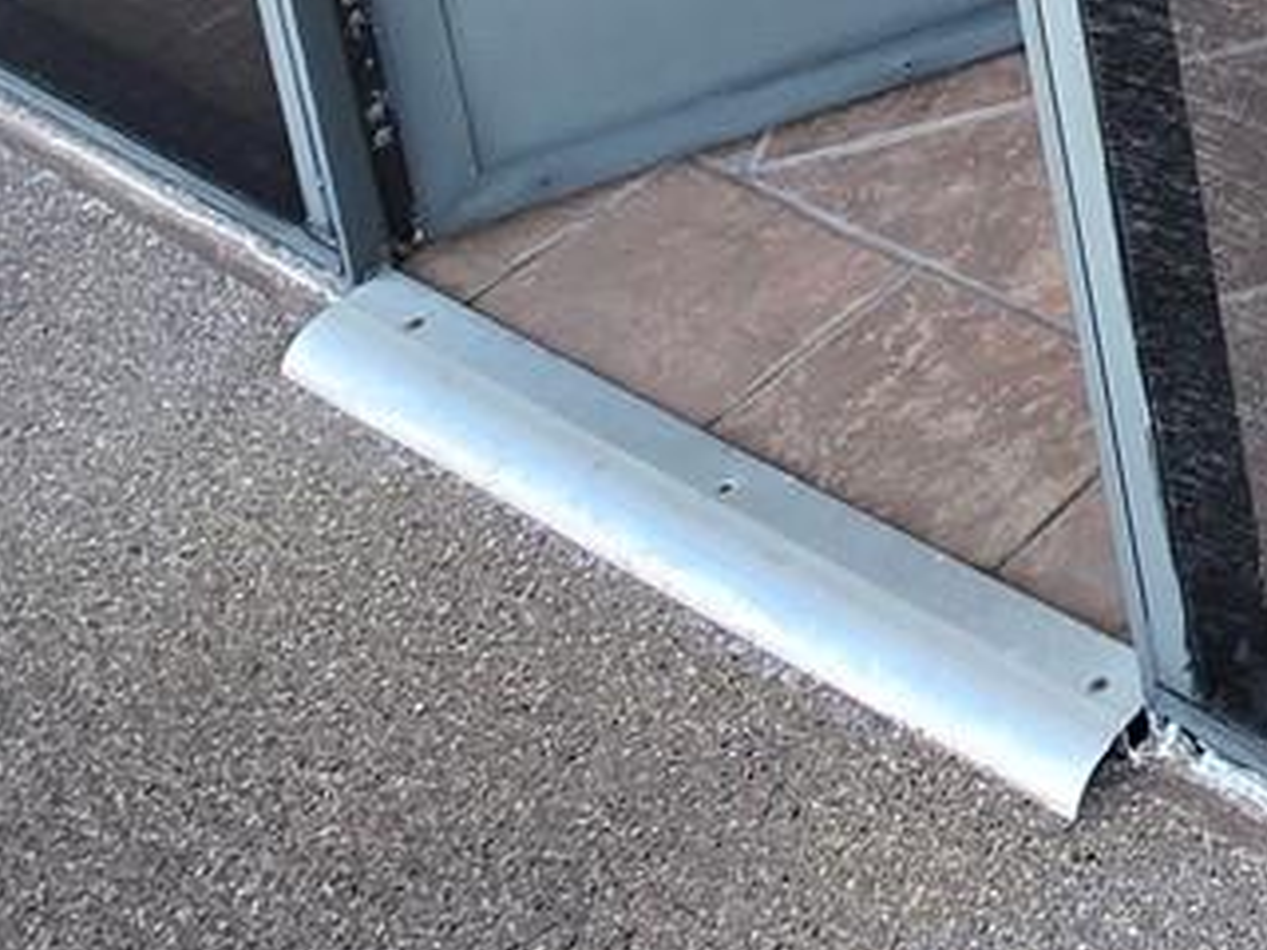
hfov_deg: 20.5
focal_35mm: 65
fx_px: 2379
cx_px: 2304
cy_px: -1239
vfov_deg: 15.1
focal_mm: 2.2
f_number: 2.2
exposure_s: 1/140
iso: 50
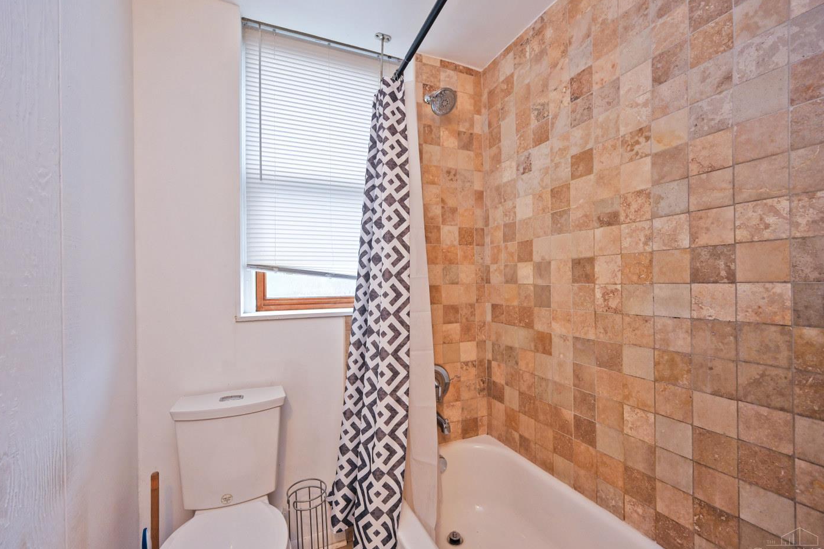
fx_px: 343
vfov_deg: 77.3
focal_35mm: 15
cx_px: 400
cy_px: 280
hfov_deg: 100.4
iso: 360
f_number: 4
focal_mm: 14
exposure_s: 1/60
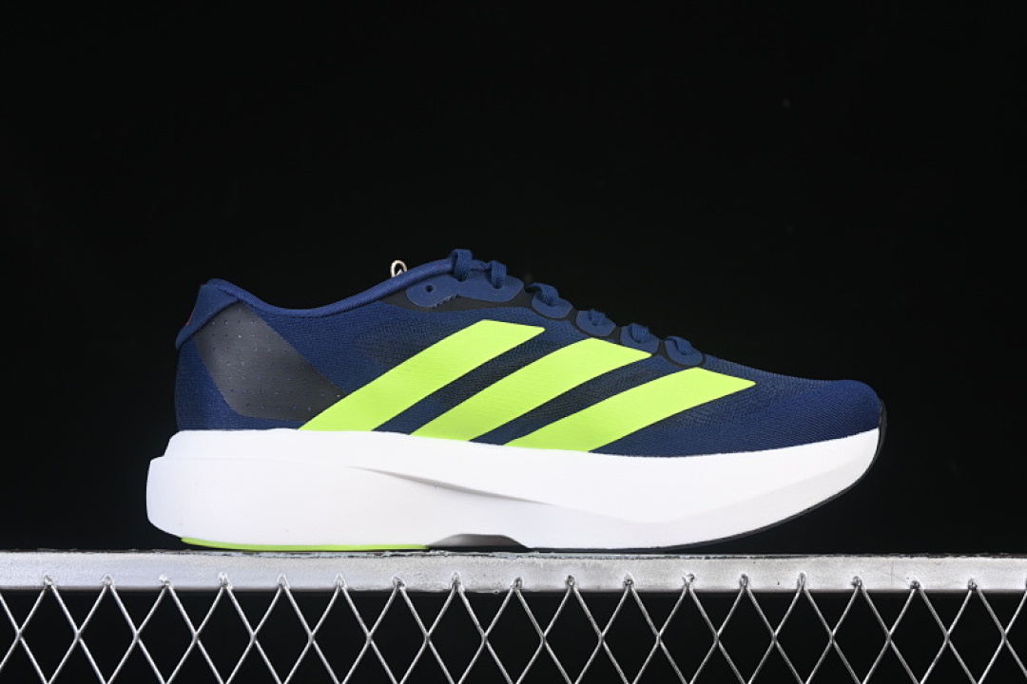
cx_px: 514
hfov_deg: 27.0
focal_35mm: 75
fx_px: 2139
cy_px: 342
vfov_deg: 18.2
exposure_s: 1/60
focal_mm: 50
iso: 160
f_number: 7.1
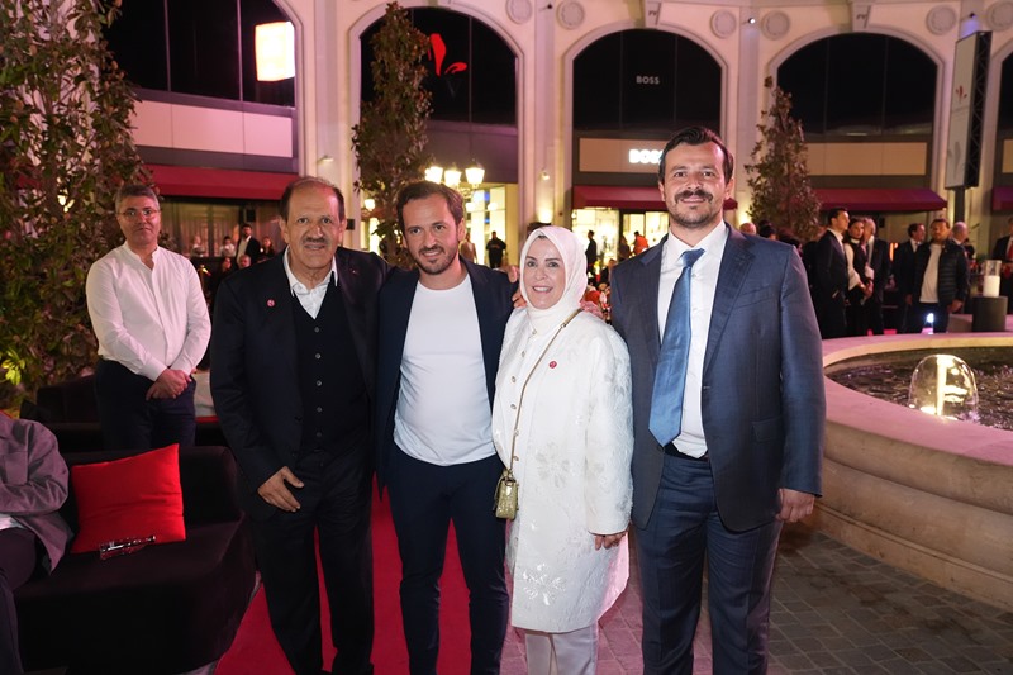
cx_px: 506
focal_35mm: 30
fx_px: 844
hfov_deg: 61.9
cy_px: 338
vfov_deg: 43.6
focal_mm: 30
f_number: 4
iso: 6400
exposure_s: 1/100
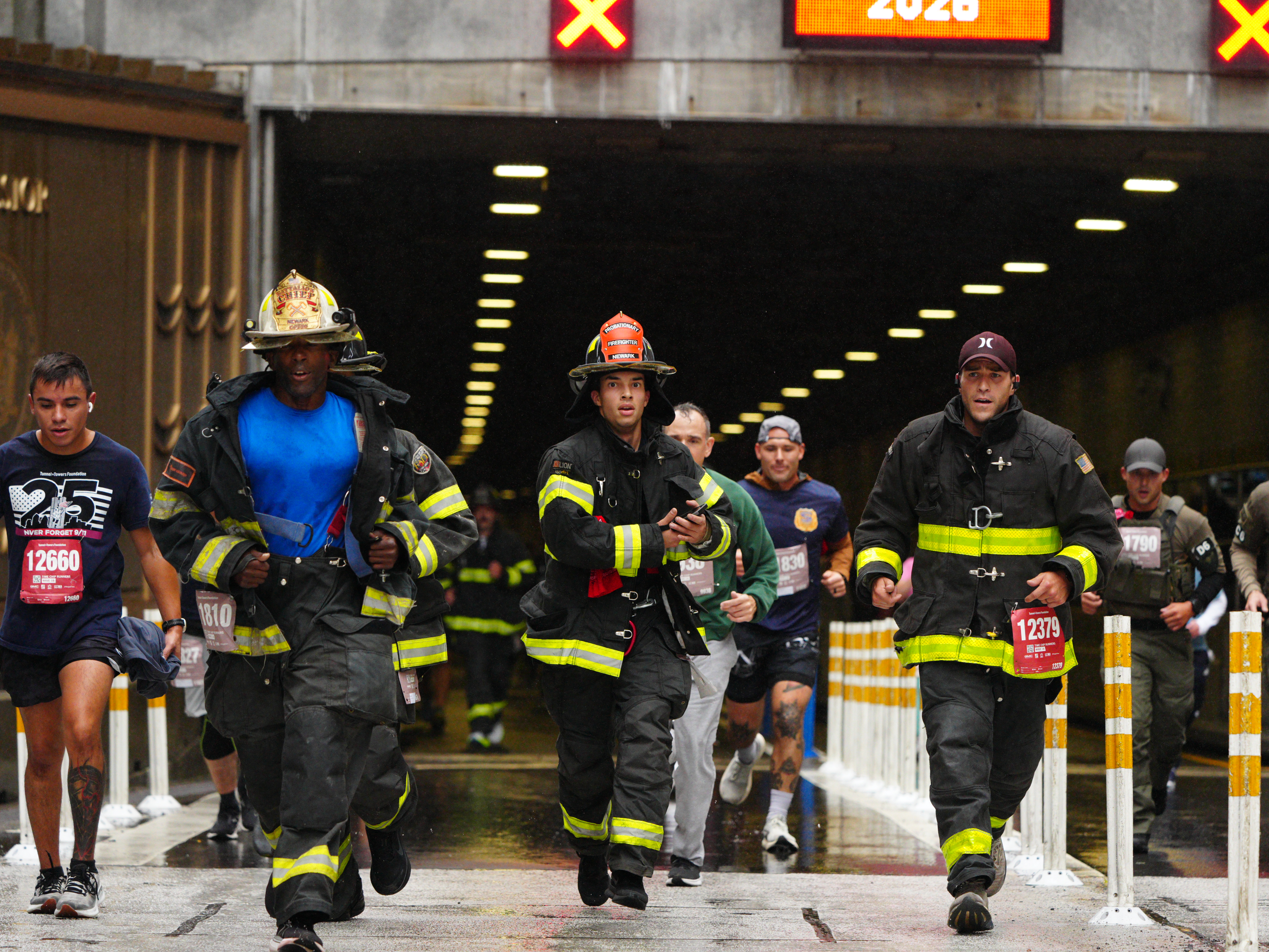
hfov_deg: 12.9
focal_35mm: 153
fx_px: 5609
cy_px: 475
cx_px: 564
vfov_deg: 9.7
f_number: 4
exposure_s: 1/1600
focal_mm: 141
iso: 4000
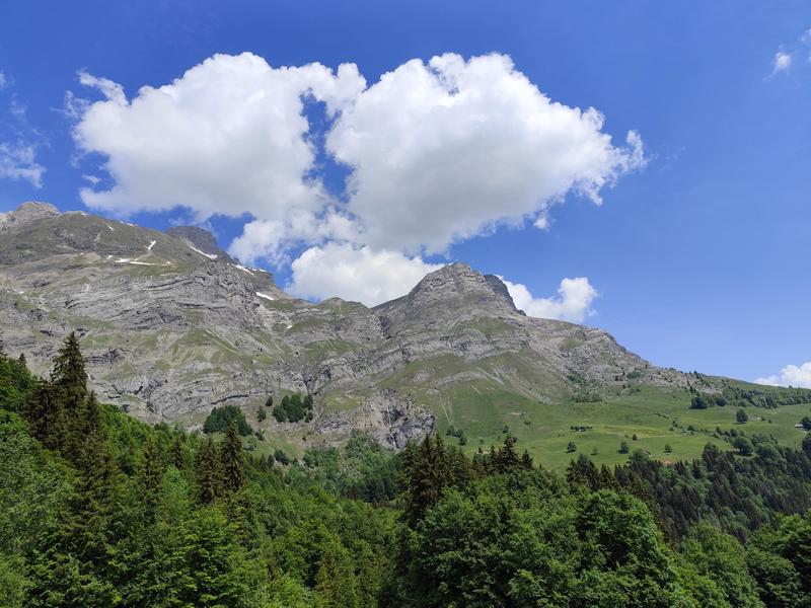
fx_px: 539
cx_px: 406
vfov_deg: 58.9
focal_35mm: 23
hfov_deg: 73.9
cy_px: 304
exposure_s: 1/1623
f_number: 1.65
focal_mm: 6.19
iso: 50
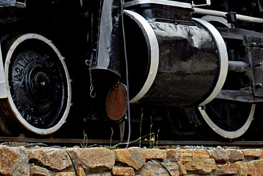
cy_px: -146
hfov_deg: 10.3
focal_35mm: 198
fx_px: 1449
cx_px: 275
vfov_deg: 6.8
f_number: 5.6
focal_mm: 31
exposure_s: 1/125
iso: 100
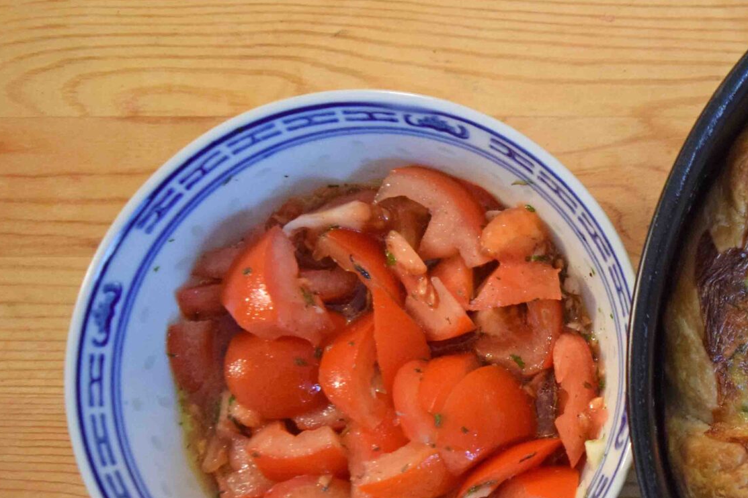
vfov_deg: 19.6
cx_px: 820
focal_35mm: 69
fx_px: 1434
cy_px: 355
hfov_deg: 26.9
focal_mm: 20
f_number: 3.5
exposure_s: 1/30
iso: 2000
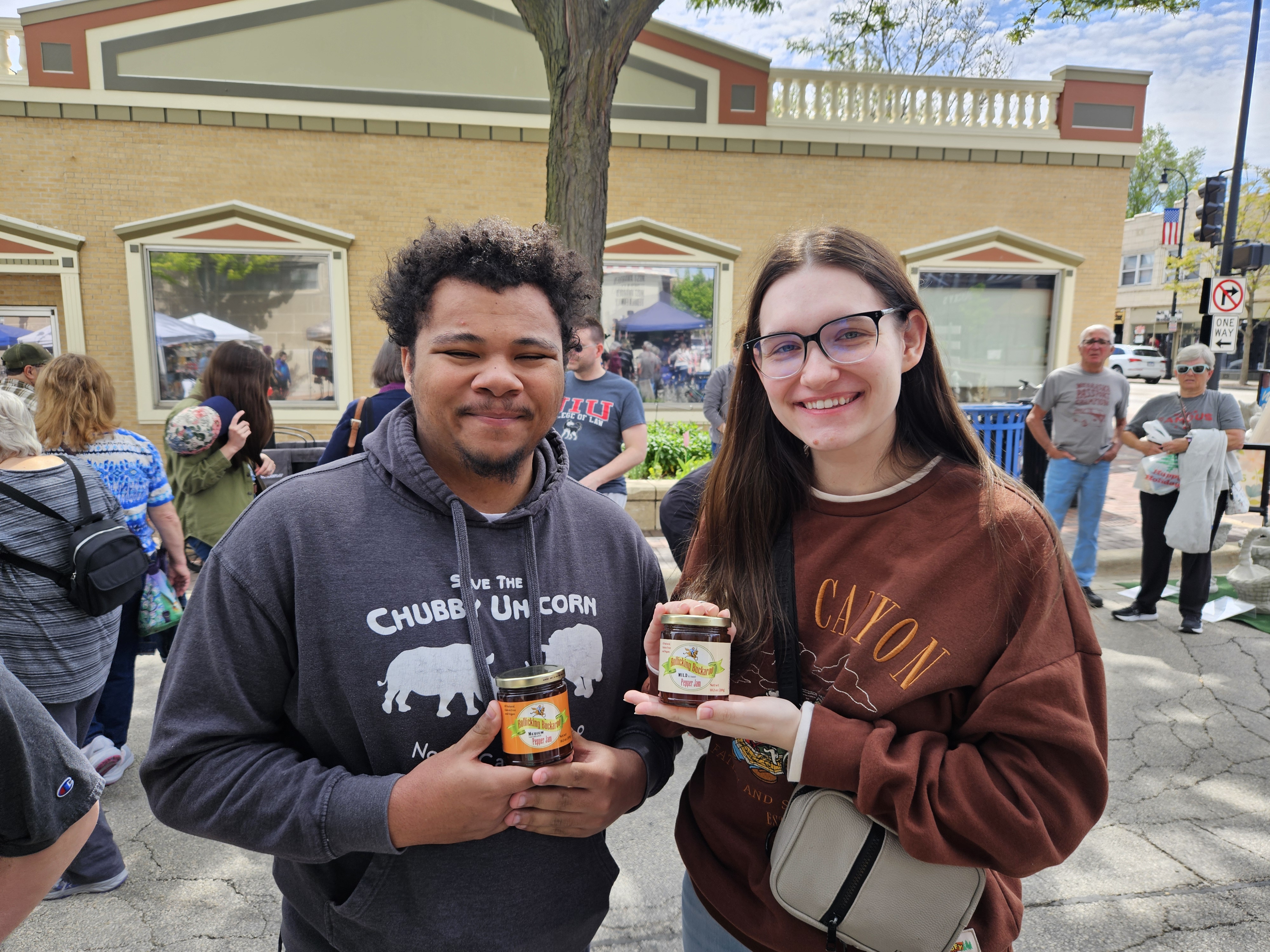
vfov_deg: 58.9
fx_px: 844
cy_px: 476
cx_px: 635
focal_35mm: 23
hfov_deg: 73.9
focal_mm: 5.4
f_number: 1.8
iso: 25
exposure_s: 1/468
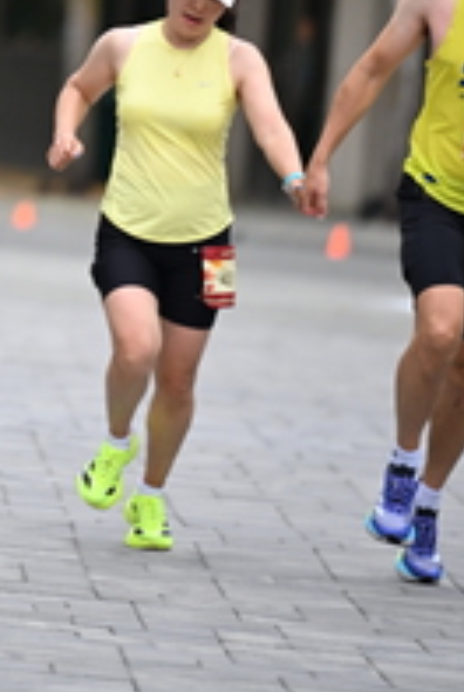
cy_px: -126
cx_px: -139
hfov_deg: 2.5
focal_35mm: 557
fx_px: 10730
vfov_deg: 3.7
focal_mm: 200
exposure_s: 1/2000
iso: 640
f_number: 2.8
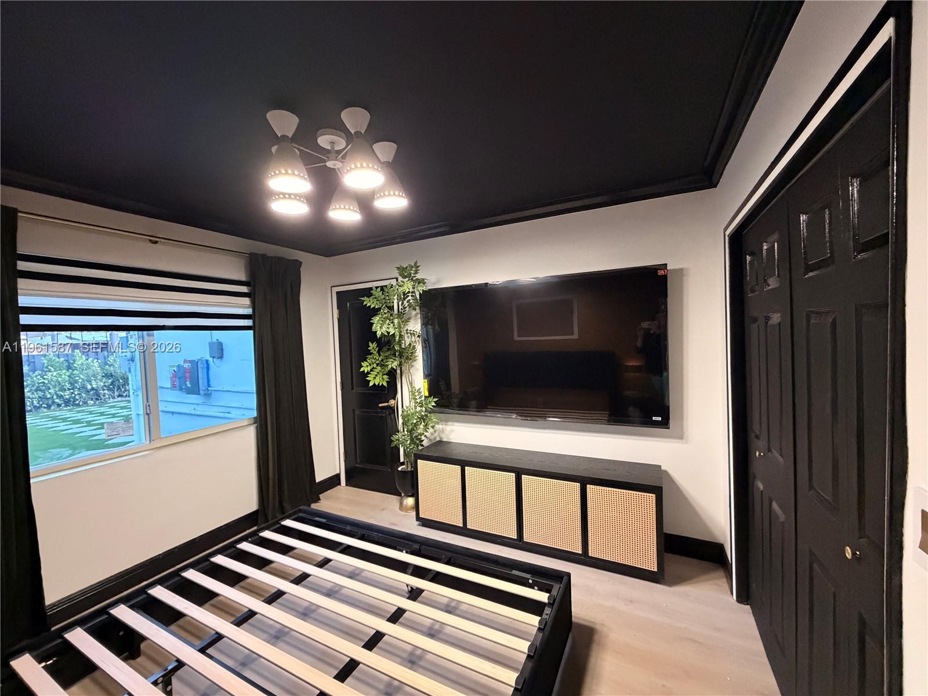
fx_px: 375
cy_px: 348
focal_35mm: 14
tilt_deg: -1.2
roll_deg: +2.1
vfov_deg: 85.7
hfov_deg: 102.1
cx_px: 464
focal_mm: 2.22
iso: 800
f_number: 2.2
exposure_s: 1/60
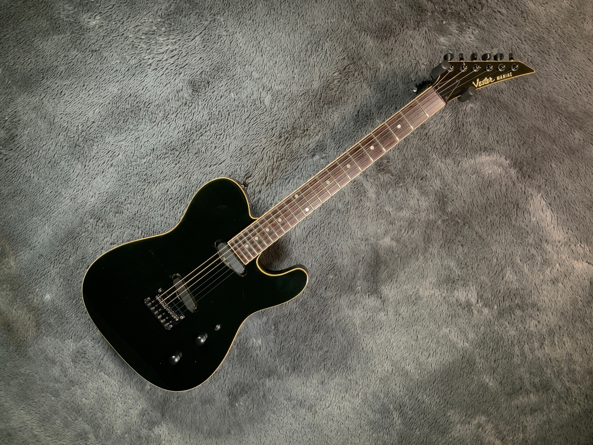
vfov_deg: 48.2
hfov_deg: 61.7
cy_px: 222
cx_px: 296
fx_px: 497
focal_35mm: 29
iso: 50
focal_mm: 3
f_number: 1.8
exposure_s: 1/104
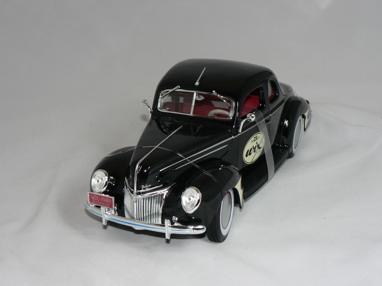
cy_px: 143
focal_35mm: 63
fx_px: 695
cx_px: 191
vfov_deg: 23.3
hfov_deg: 30.7
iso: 80
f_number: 3.2
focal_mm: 10.5
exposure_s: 1/60
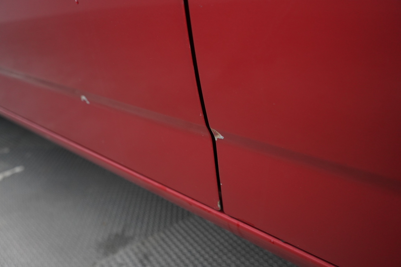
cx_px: 200
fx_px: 312
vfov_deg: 46.4
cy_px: 134
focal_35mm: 28
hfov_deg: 65.5
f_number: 3.5
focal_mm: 28
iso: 2000
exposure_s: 1/40
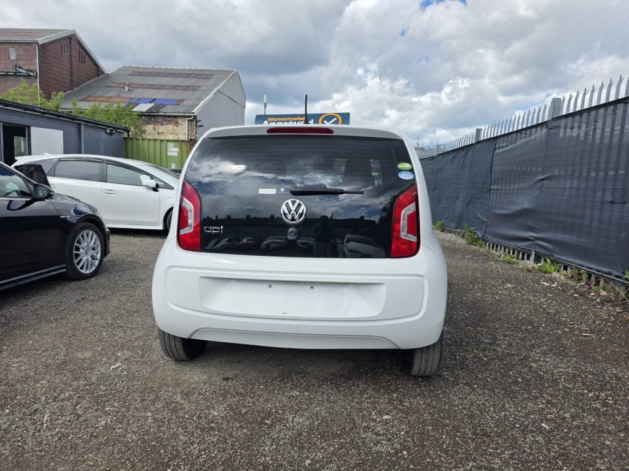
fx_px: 418
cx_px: 314
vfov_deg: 58.9
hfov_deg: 73.9
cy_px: 236
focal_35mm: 23
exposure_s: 1/3657
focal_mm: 6.3
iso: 80
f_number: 1.7
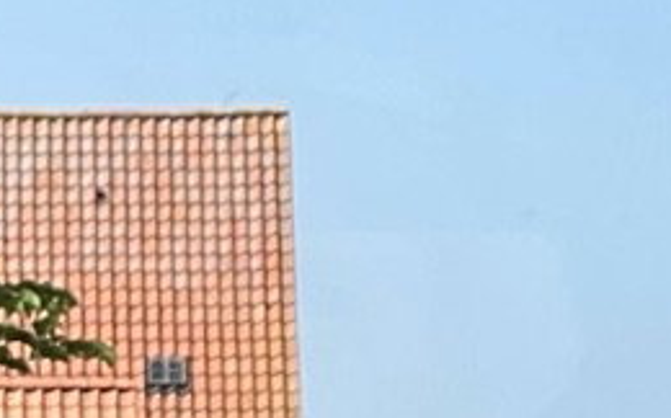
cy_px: 1747
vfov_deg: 2.4
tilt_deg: -6.7
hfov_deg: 3.9
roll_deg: -0.4
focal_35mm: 535
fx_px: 9775
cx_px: 377
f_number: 2.2
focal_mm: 7.5
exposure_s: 1/630
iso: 20
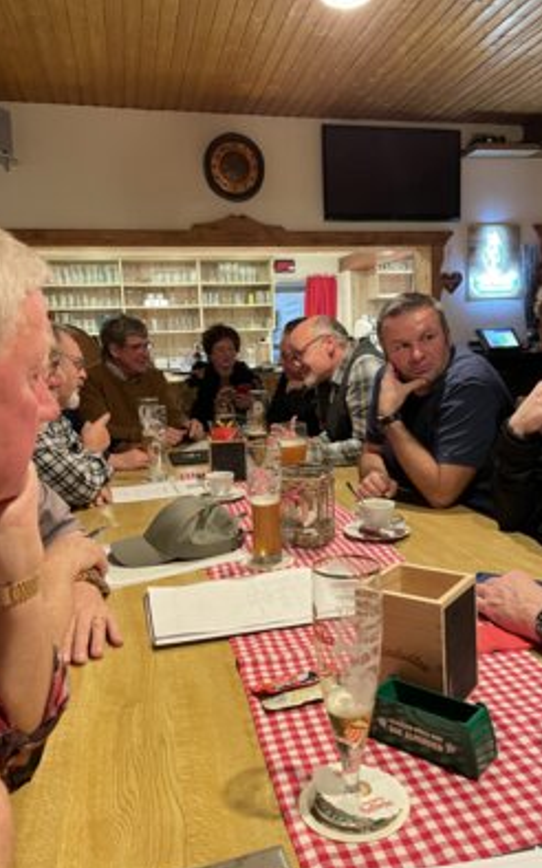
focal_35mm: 28
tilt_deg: -8.3
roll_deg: +3.2
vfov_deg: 66.5
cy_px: 438
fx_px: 662
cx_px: 313
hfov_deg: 44.4
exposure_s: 1/33
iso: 400
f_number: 1.6
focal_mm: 4.2
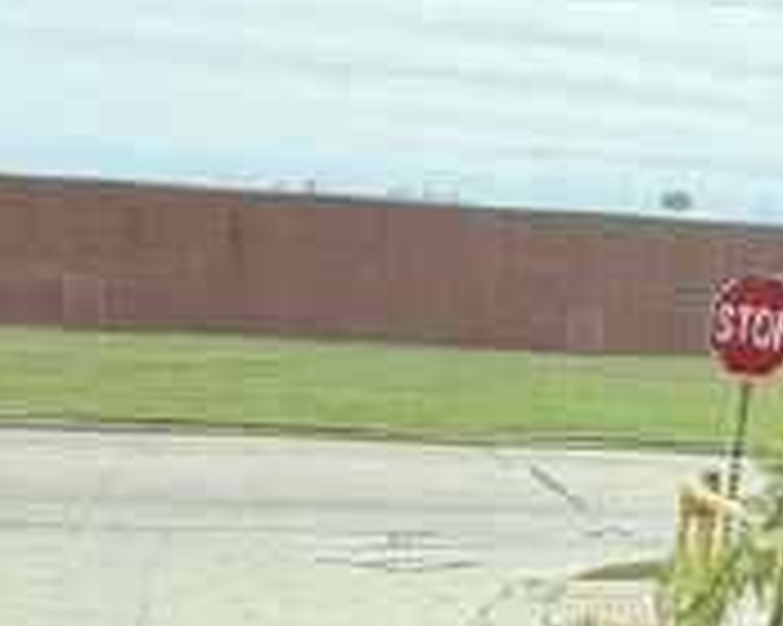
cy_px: 1198
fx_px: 1459
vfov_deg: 18.0
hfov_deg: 29.5
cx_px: 603
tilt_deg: -32.2
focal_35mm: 63
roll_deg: -3.1
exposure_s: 1/502
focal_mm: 2.22
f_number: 2.2
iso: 50
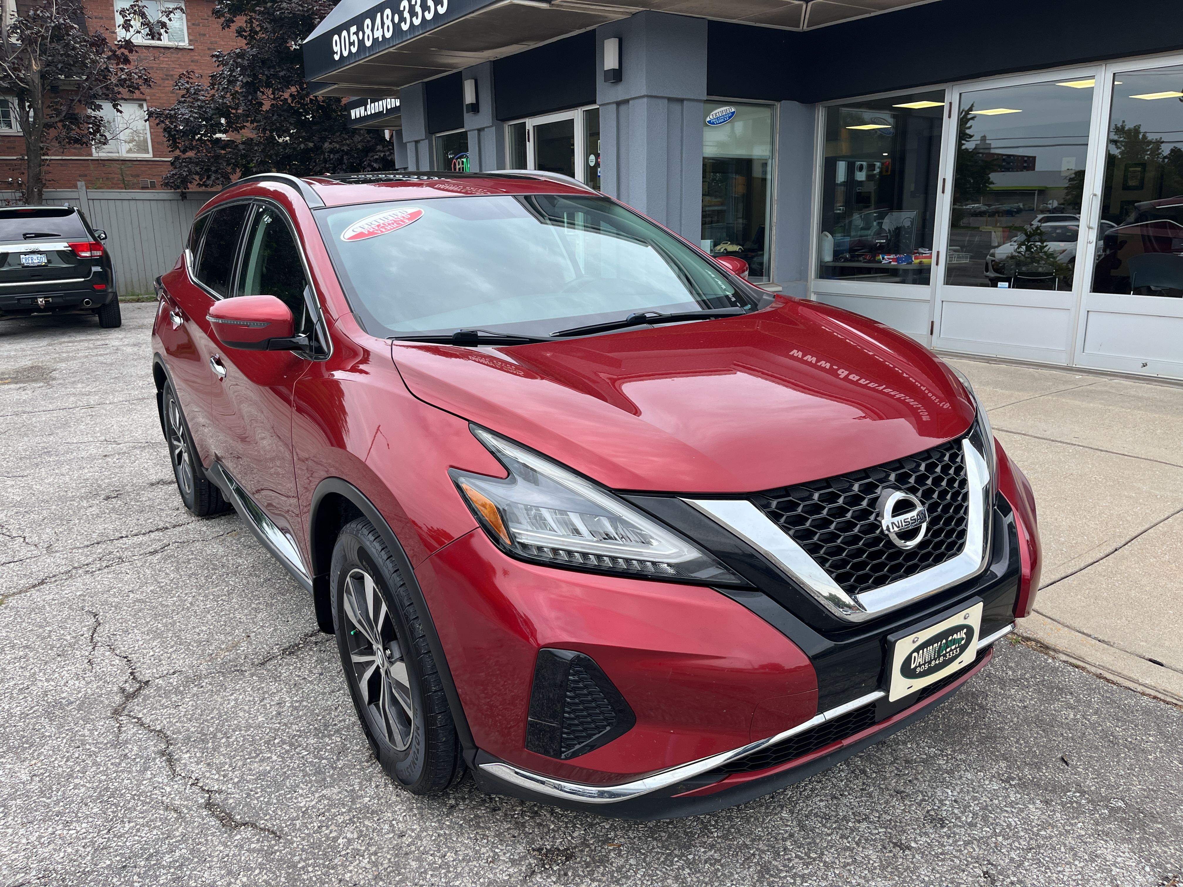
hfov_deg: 67.3
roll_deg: +0.9
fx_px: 889
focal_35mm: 26
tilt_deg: -13.4
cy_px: 444
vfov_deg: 53.1
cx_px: 592
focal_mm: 5.1
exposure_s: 1/1199
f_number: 1.6
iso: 50
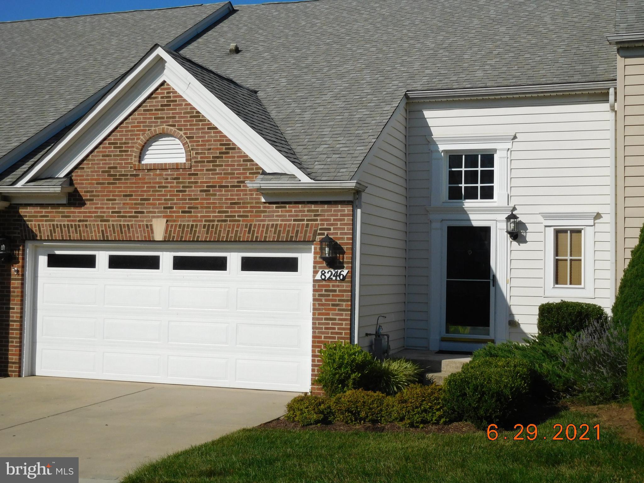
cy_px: 242
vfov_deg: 29.1
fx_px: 930
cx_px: 322
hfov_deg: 38.2
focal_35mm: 50
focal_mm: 8.9
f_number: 8.2
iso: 125
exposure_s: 1/640
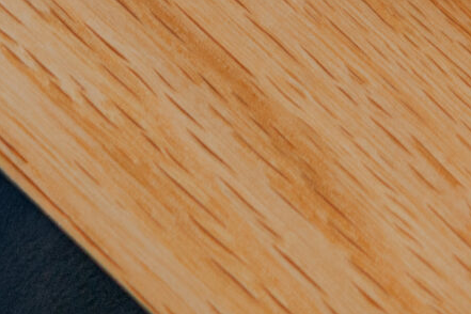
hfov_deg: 8.9
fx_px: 2656
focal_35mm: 203
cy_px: -510
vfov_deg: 6.4
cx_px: 1221
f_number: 2.8
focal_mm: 35
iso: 320
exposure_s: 1/320
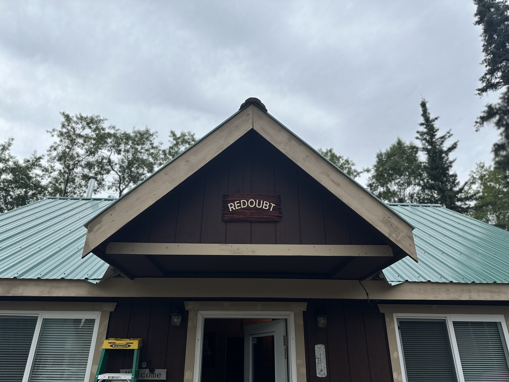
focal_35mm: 24
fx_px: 353
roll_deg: -1.5
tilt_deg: +24.5
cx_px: 254
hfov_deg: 71.6
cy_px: 191
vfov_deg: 56.8
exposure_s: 1/2660
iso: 80
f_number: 1.78
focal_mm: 6.86
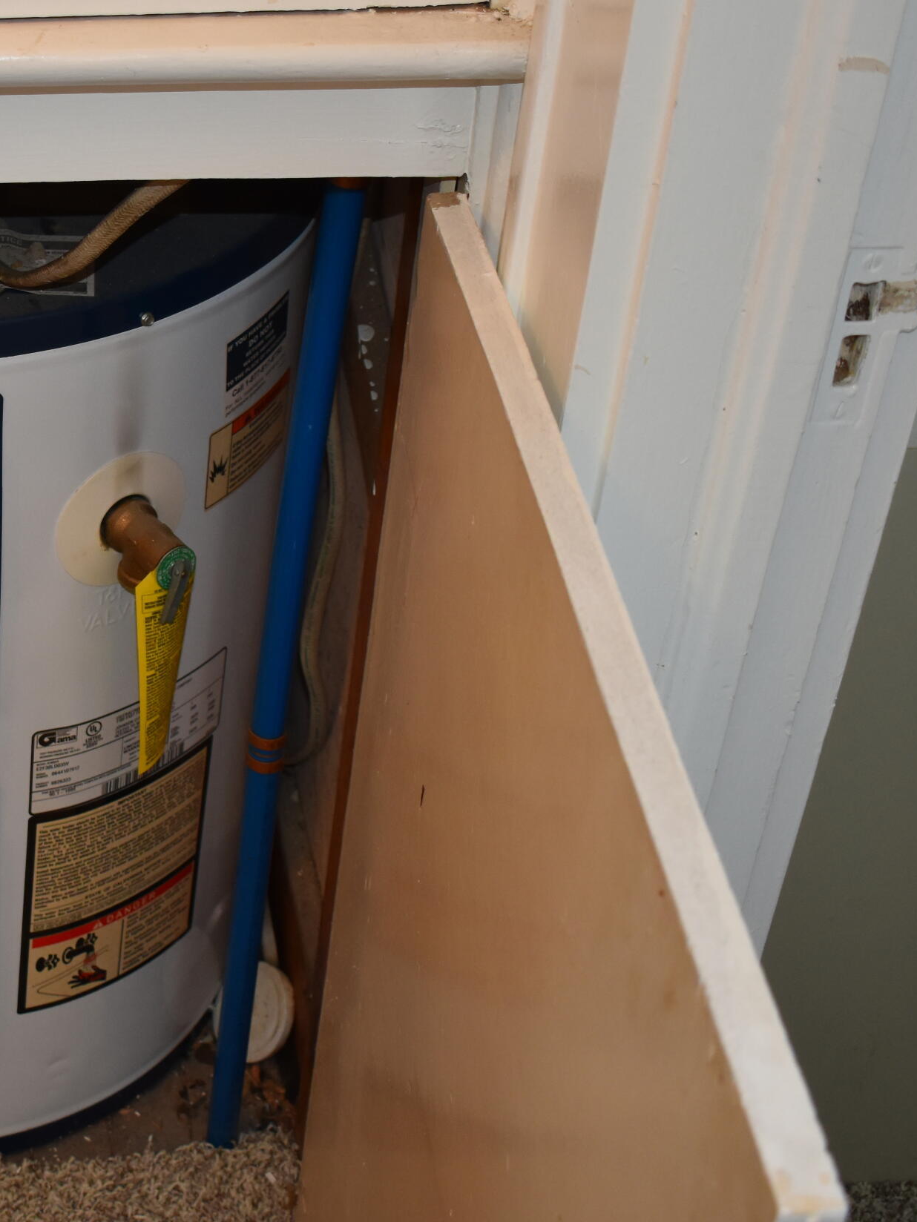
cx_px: -27
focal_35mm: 63
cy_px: 486
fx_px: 2225
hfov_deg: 22.3
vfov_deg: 30.6
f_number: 3.8
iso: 720
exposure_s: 1/125
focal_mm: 24
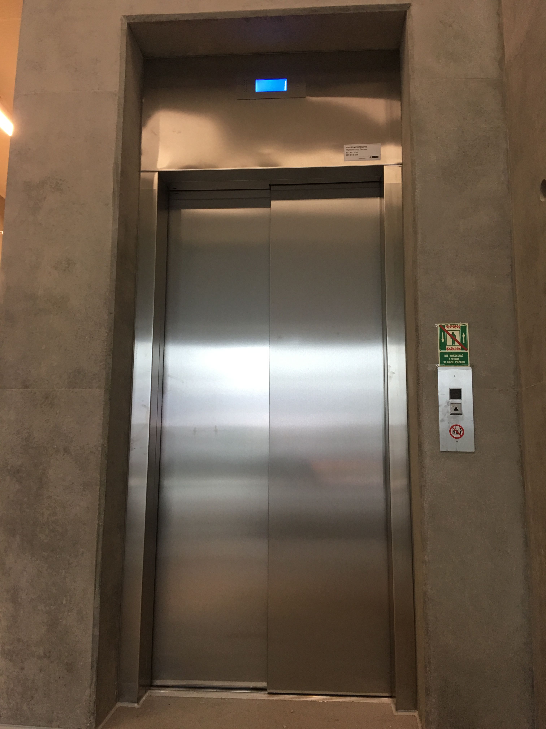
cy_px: 364
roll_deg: -0.4
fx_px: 610
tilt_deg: +9.3
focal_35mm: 29
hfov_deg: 48.2
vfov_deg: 61.7
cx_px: 273
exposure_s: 1/17
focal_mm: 4.15
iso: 50
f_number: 2.2
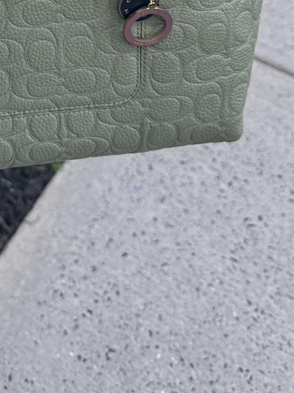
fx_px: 770
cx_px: -47
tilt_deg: -30.8
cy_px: -159
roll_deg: -4.2
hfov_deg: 20.4
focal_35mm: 68
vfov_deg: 23.9
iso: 80
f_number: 1.78
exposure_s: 1/286
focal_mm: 6.86
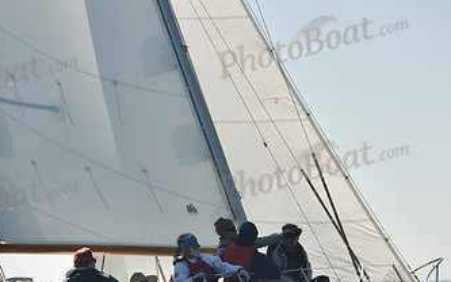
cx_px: 149
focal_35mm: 240
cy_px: 258
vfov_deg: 5.5
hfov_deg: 8.7
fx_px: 2949
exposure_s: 1/1000
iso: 250
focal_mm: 135
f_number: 5
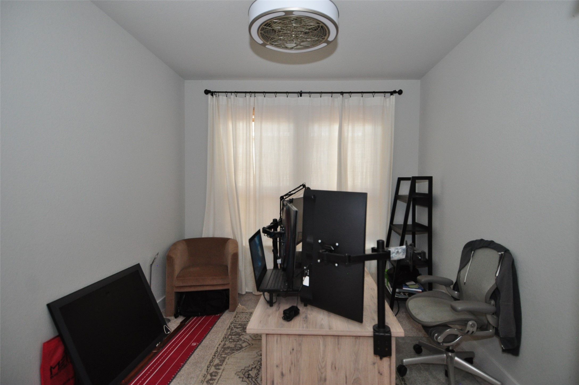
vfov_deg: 67.2
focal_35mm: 18
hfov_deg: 90.1
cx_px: 290
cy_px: 192
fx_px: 289
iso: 800
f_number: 4
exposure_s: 1/60
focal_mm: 12
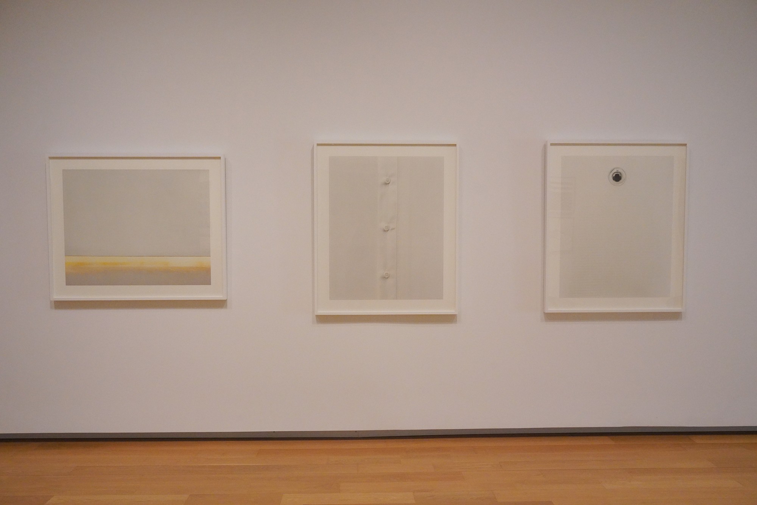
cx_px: 378
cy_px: 252
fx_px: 673
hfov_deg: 58.7
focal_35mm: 32
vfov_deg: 41.1
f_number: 9
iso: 8000
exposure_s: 1/100
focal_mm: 32
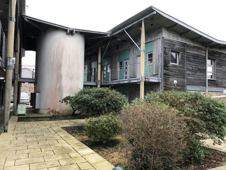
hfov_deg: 63.4
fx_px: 183
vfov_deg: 49.7
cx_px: 113
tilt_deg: +4.7
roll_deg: -1.1
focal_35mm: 28
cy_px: 85
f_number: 1.8
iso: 20
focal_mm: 4
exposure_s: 1/50
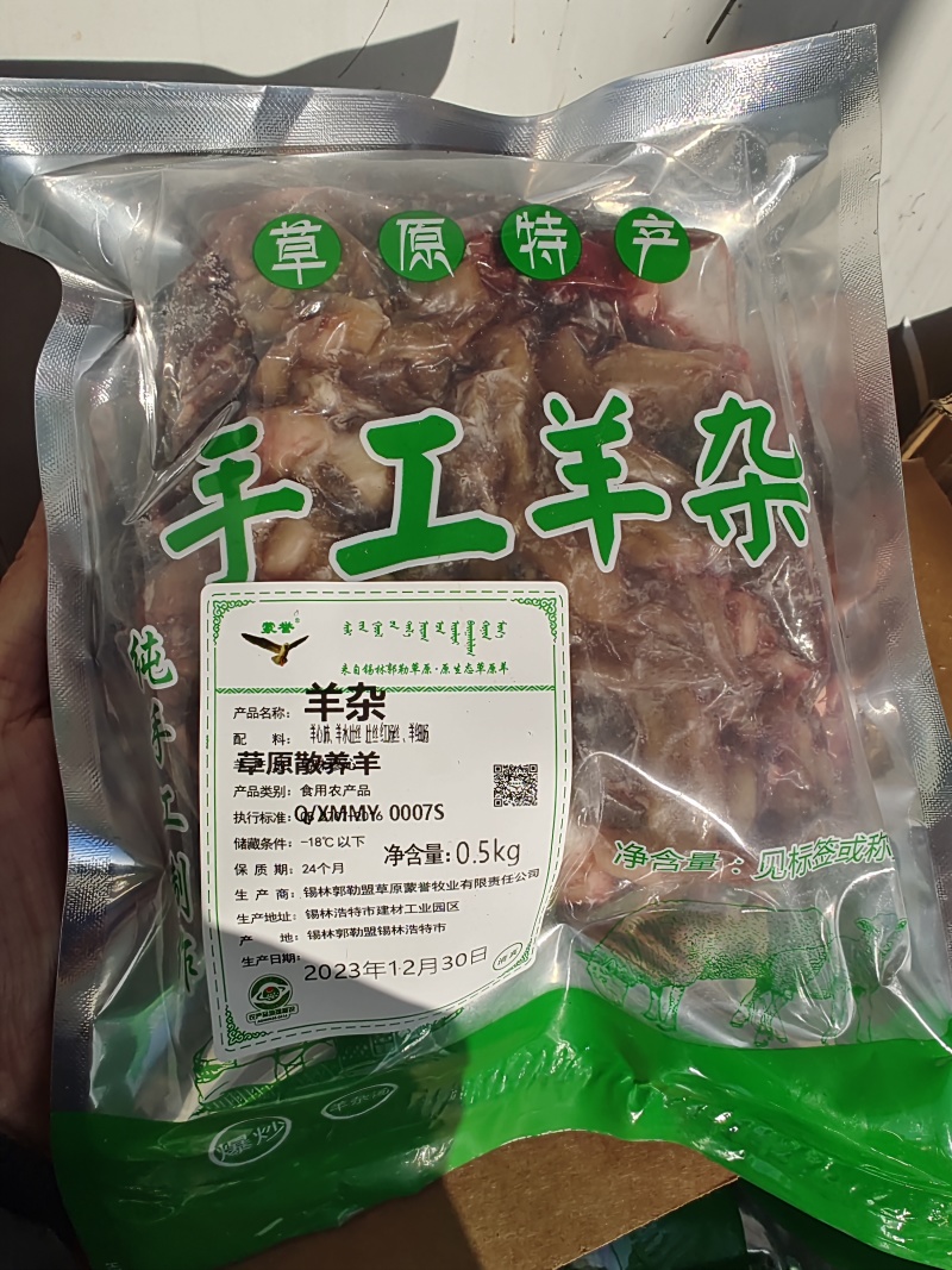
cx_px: 476
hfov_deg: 58.9
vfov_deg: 73.9
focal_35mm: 23
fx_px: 844
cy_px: 635
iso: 174
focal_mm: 2.59
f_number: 2.2
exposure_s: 1/3145
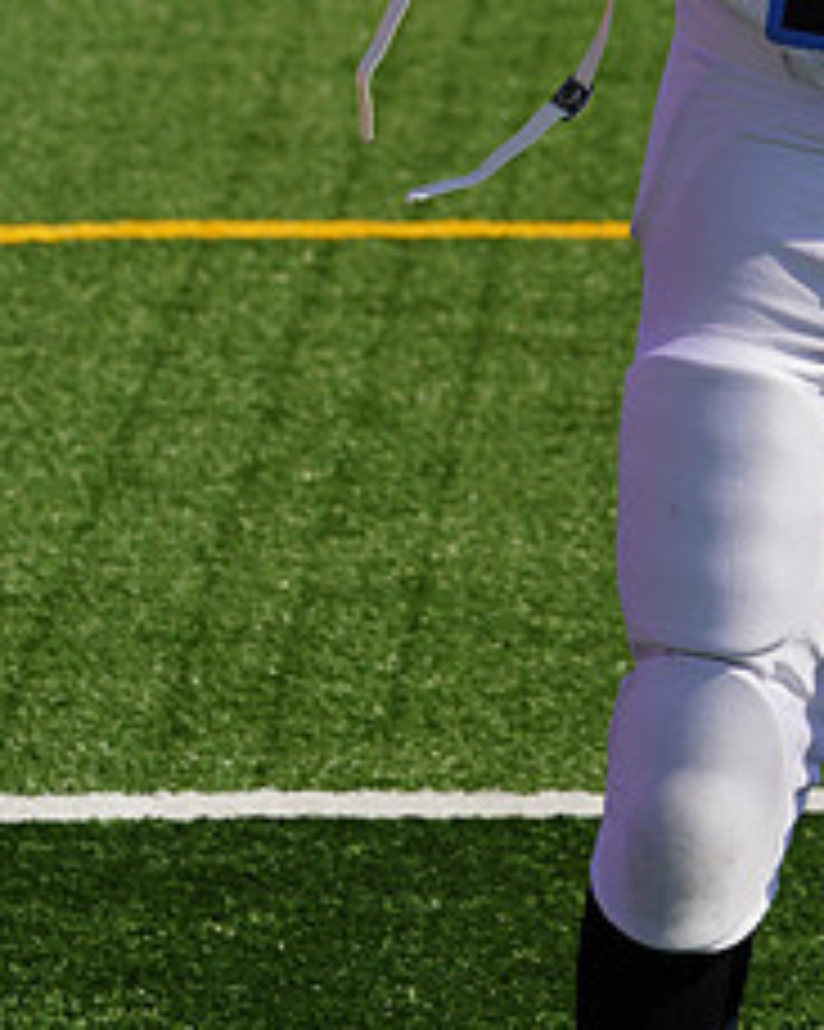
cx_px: 783
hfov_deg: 3.4
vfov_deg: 4.2
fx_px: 13910
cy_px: -243
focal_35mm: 456
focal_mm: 192
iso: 100
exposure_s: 1/250
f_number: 14
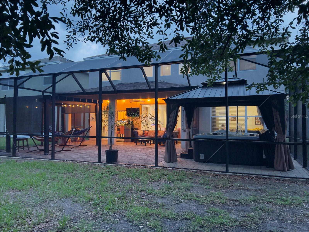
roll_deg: -0.3
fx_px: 232
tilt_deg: +2.3
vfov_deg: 53.1
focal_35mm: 26
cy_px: 116
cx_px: 154
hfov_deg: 67.3
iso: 640
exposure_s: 1/30
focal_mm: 5.7
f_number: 1.5
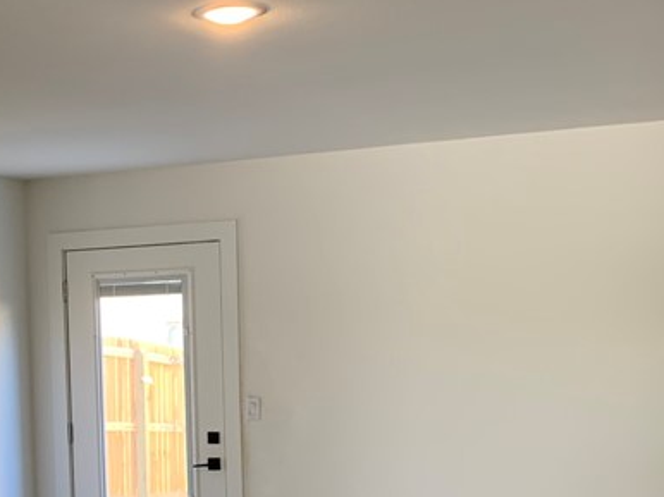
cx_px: 86
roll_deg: +3.2
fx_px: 1323
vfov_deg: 21.0
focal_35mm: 69
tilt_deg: +0.0
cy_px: 420
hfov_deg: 27.3
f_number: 1.8
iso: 80
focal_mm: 4.25
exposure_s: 1/60
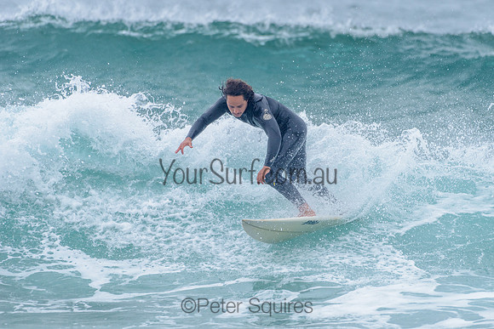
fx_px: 8411
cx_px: 303
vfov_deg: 2.2
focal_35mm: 613
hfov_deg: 3.4
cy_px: 176
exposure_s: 1/2000
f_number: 5.6
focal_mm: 500
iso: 220
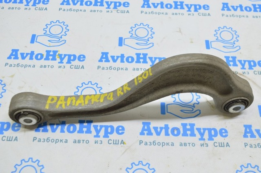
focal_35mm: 42
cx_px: 130
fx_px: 304
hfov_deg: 46.5
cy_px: 86
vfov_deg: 31.8
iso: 400
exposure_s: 1/20
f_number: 5.6
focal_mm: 28
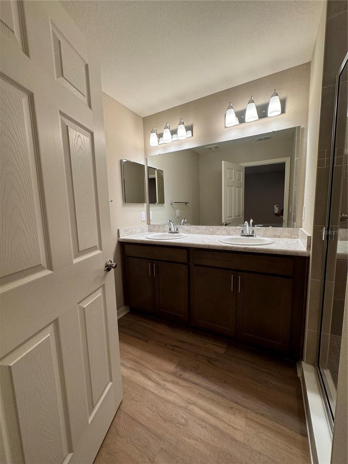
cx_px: 174
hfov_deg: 85.7
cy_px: 232
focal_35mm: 14
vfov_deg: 102.1
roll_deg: +2.8
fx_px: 188
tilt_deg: -6.8
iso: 160
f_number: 2.2
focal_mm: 2.22
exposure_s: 1/120
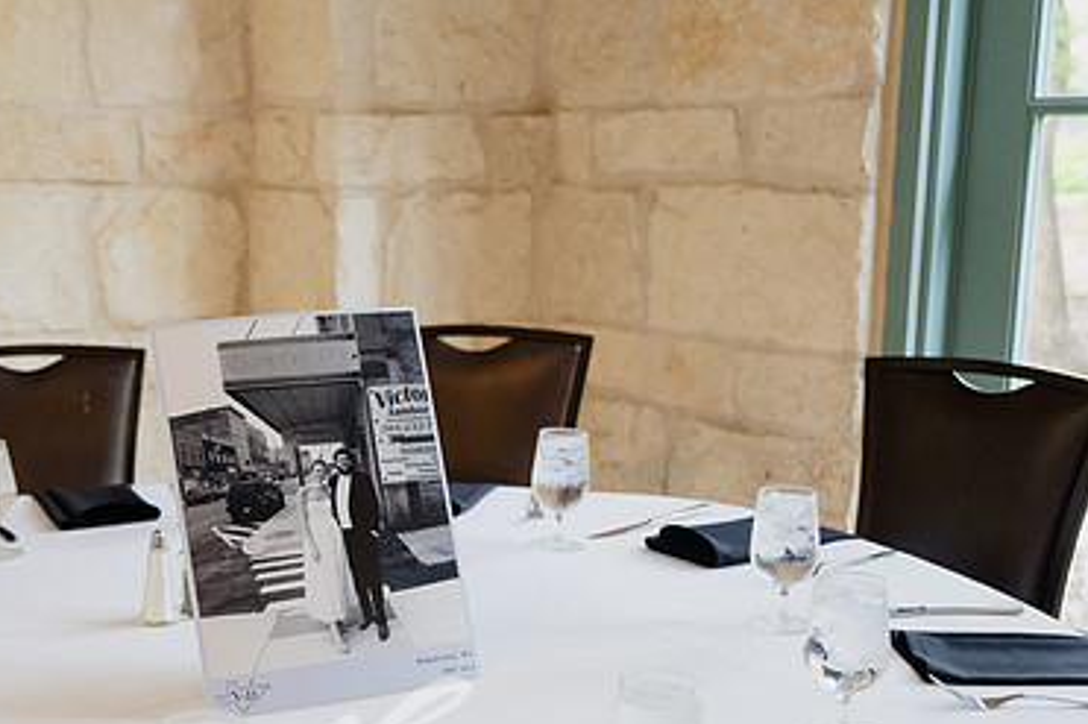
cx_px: 302
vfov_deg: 24.8
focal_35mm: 54
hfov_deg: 36.2
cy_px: 511
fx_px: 1631
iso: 2500
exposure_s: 1/125
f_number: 2.8
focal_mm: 34.5
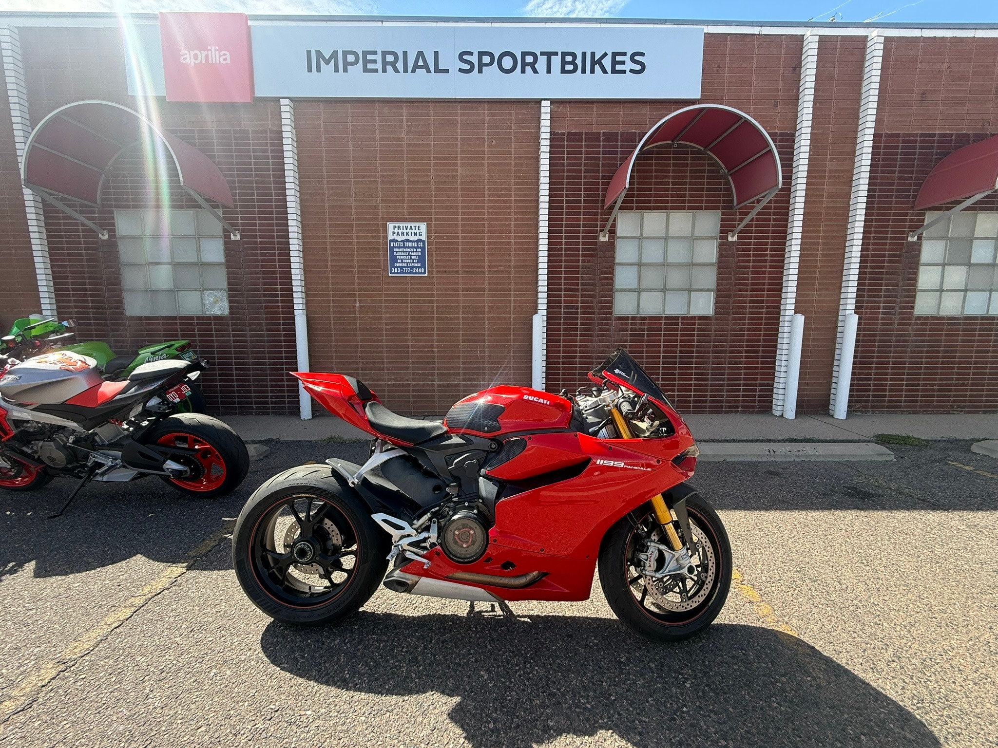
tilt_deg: -6.1
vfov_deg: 85.7
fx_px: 404
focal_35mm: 14
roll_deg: +0.8
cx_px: 499
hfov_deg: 102.1
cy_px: 374
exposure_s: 1/448
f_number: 2.2
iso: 64
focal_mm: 2.22
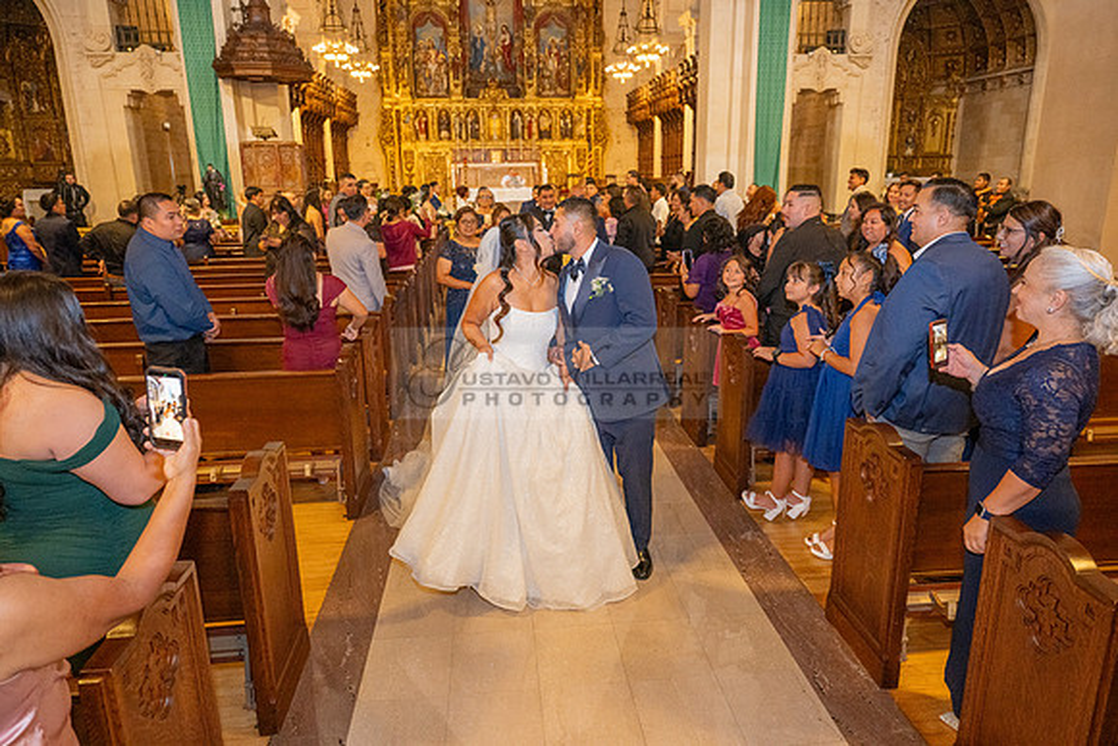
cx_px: 559
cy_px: 373
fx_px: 745
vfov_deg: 53.2
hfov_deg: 73.7
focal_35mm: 24
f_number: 3.5
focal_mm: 24
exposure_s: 1/200
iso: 2000
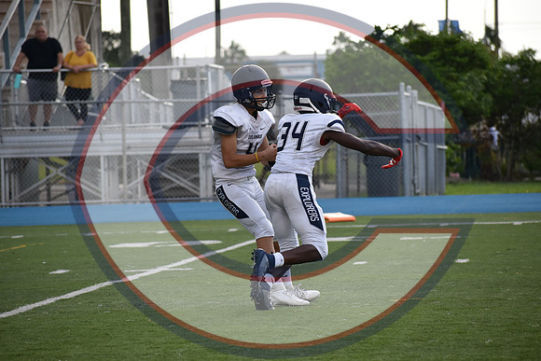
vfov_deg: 5.2
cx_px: 270
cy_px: 180
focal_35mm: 262
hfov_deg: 7.8
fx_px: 3946
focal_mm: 175
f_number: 5
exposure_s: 1/1000
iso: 720
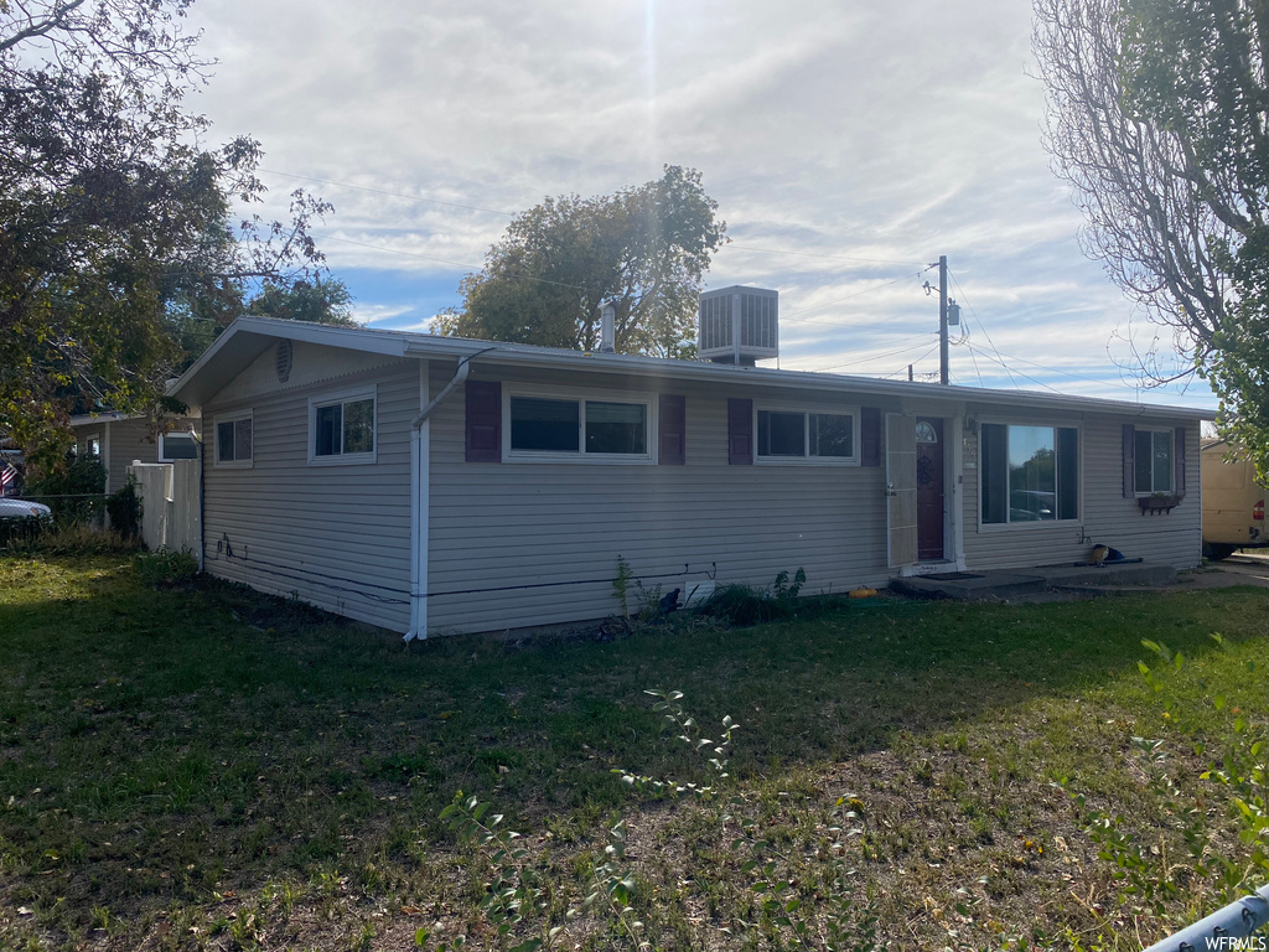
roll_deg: +0.3
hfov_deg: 67.3
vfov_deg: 53.1
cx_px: 634
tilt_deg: -1.3
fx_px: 953
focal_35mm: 26
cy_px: 476
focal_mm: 4.25
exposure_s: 1/5495
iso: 32
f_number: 1.8
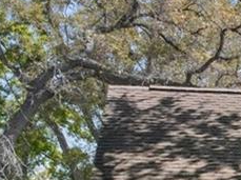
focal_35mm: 168
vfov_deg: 8.5
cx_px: 669
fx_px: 1168
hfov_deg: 9.7
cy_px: 330
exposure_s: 1/2000
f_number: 2.8
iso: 190
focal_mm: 12.29
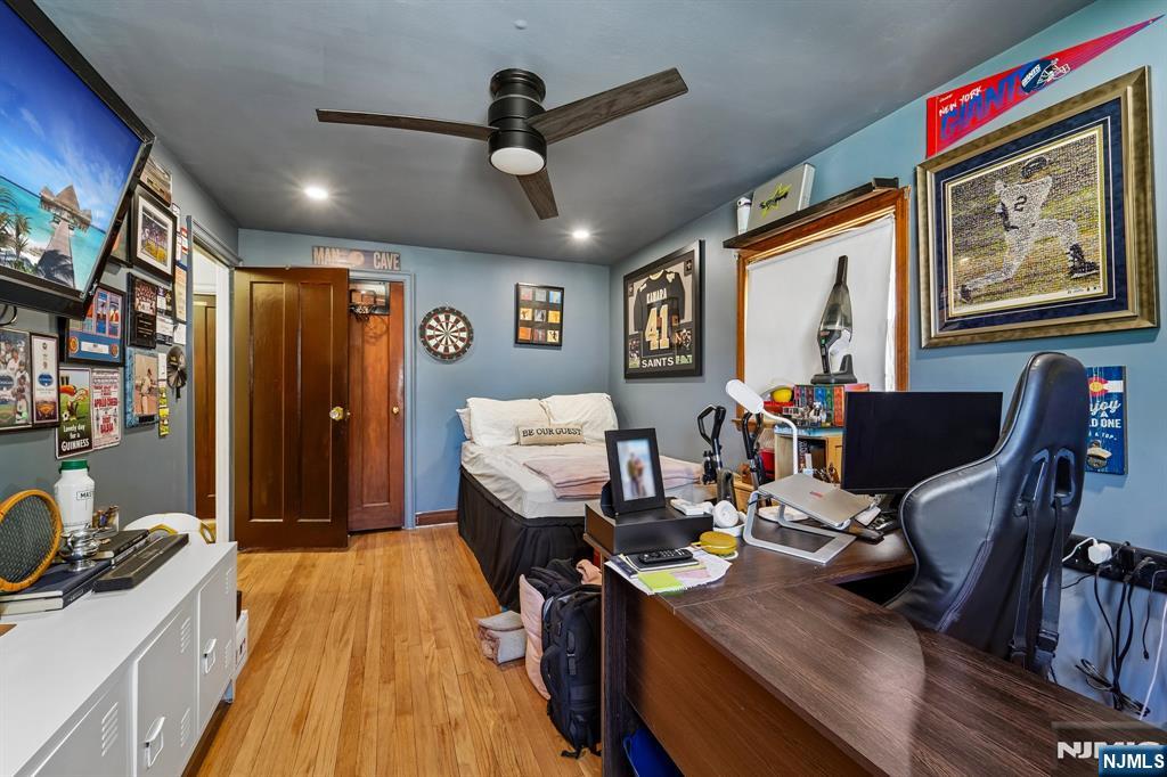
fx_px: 454
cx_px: 584
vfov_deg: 81.2
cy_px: 388
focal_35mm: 14
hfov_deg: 104.3
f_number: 8
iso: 400
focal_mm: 14
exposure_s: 1/4
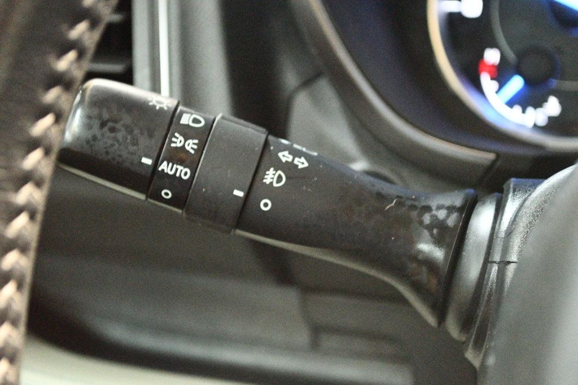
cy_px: 192
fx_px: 1252
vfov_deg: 17.5
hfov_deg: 26.0
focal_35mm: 78
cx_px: 289
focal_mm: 52
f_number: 5.6
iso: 12800
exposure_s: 1/6
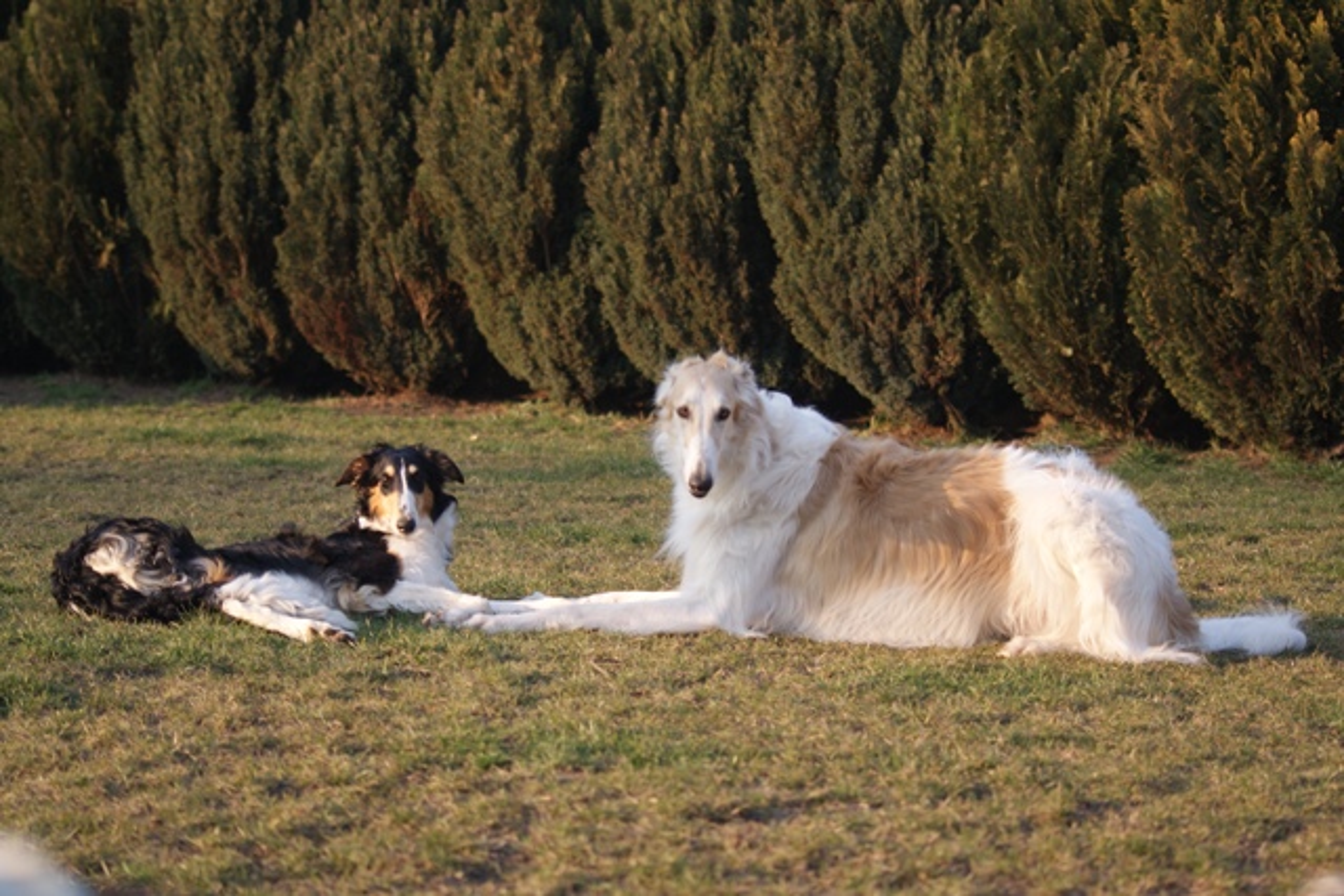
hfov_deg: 19.5
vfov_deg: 13.0
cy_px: 448
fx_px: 3921
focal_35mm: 105
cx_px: 672
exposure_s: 1/250
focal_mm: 70
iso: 100
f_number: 4
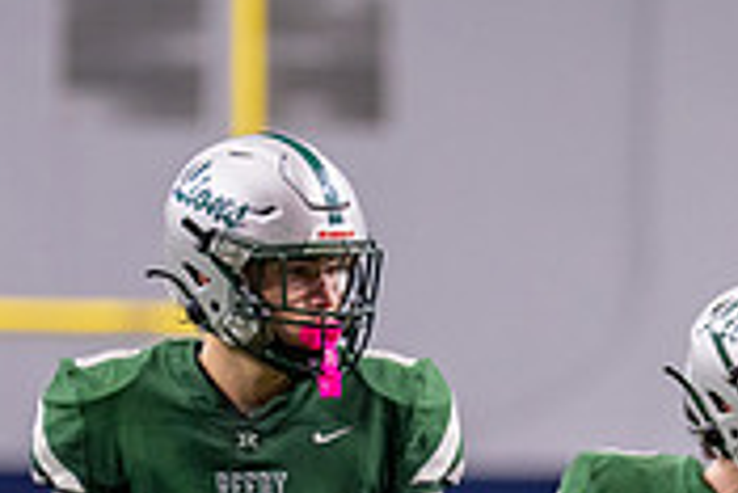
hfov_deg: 2.6
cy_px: 720
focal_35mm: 779
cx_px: 602
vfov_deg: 1.8
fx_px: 15982
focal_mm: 194
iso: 2500
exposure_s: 1/1000
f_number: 2.8
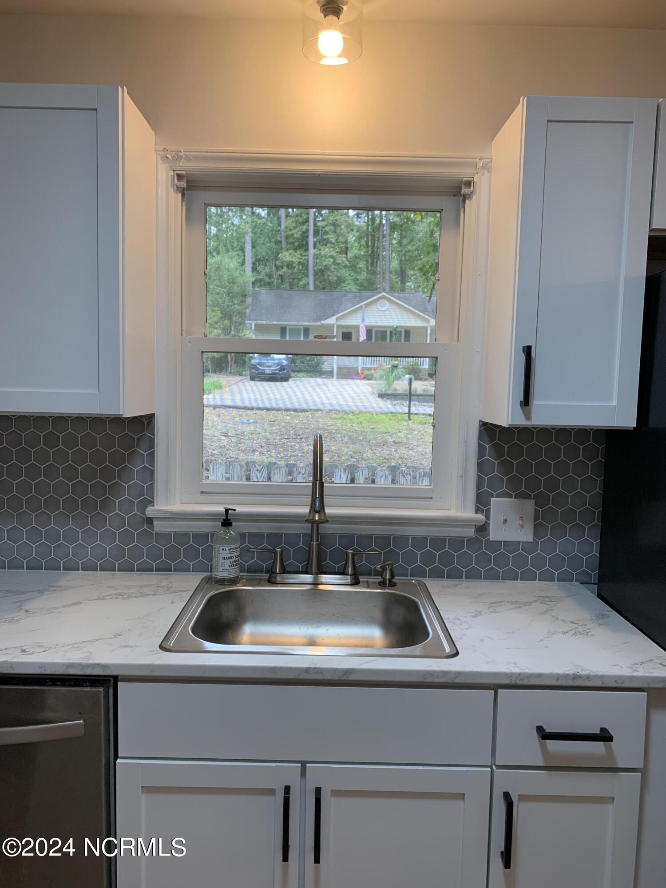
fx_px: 667
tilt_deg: -5.5
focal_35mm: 26
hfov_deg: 53.1
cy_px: 444
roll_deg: -0.9
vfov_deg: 67.3
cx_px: 333
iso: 80
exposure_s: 1/120
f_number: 1.8
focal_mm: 4.25
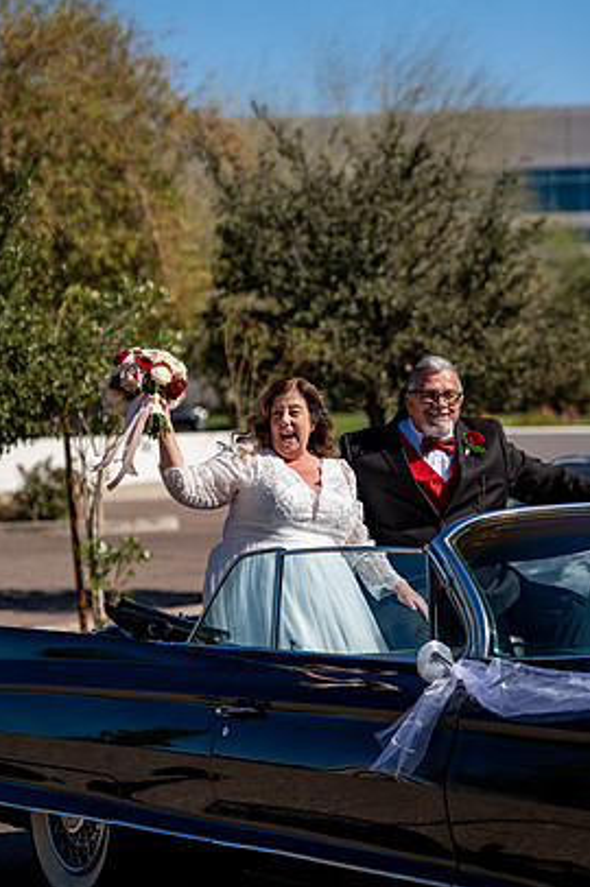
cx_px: 288
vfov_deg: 16.8
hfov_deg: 11.2
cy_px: 400
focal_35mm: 122
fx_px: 3004
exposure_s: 1/2500
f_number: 3.2
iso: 100
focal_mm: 110
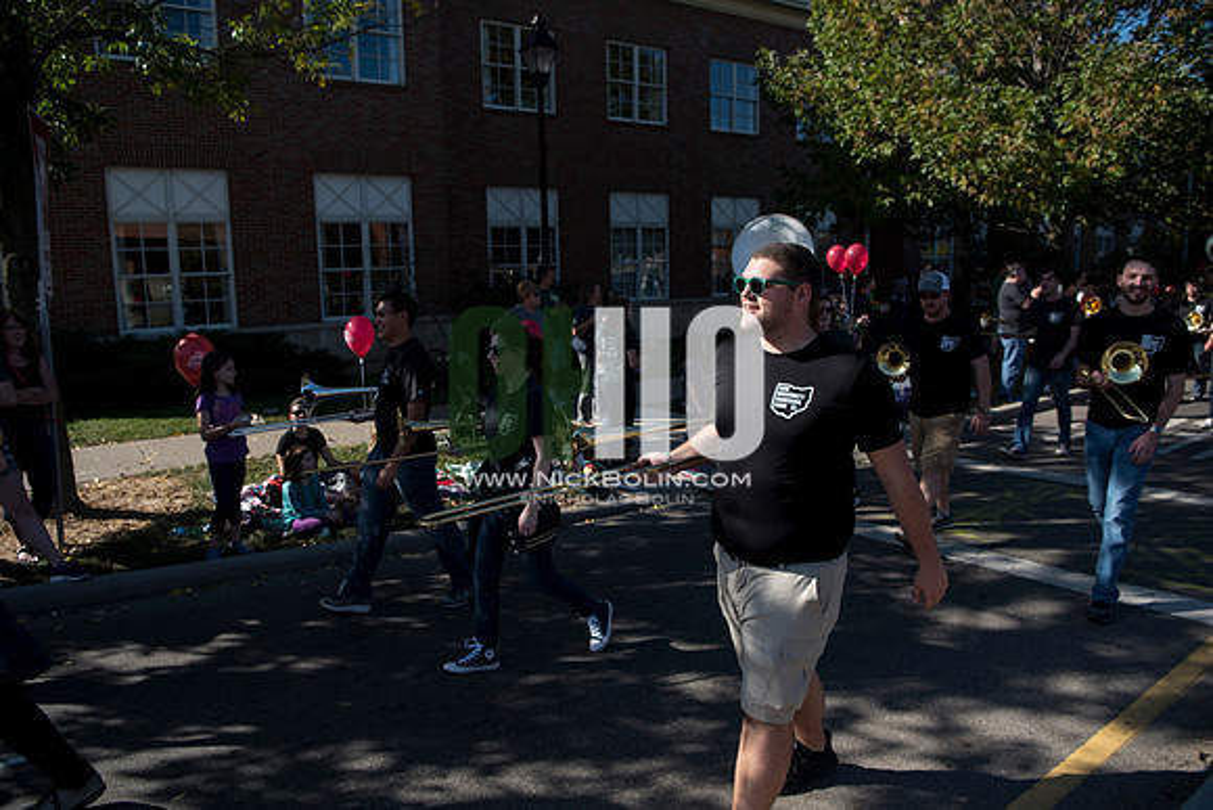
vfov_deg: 53.2
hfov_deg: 73.7
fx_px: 809
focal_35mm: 24
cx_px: 606
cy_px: 405
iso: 250
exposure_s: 1/1600
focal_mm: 24
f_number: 4.5
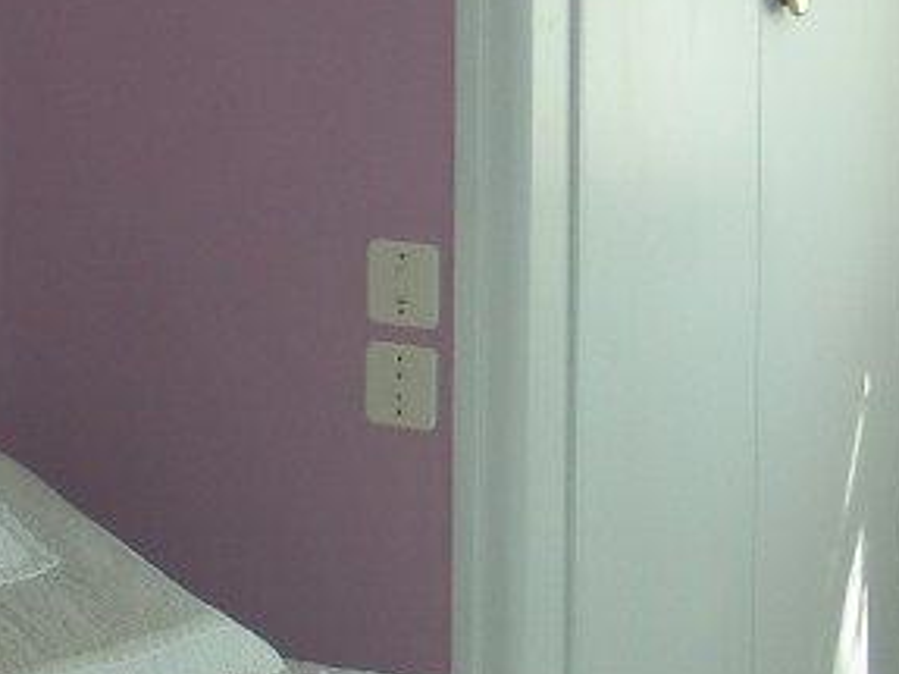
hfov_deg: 12.6
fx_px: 4076
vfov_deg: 9.4
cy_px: 110
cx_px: 266
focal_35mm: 157
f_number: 3.5
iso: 50
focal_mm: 7.4
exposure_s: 1/30
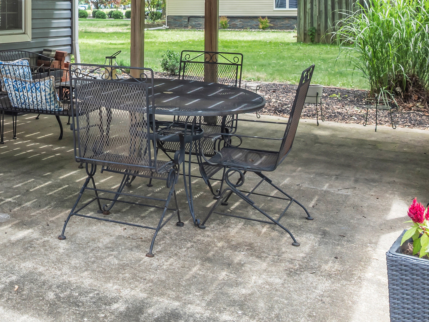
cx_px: 63
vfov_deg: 26.2
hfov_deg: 34.6
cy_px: 9
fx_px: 657
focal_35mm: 53
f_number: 2.8
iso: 130
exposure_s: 1/60
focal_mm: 12.29
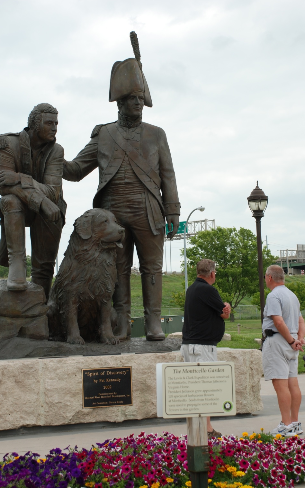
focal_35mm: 74
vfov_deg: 27.8
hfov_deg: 17.6
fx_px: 984
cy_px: 243
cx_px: 147
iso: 100
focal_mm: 48
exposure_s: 1/200
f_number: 6.3
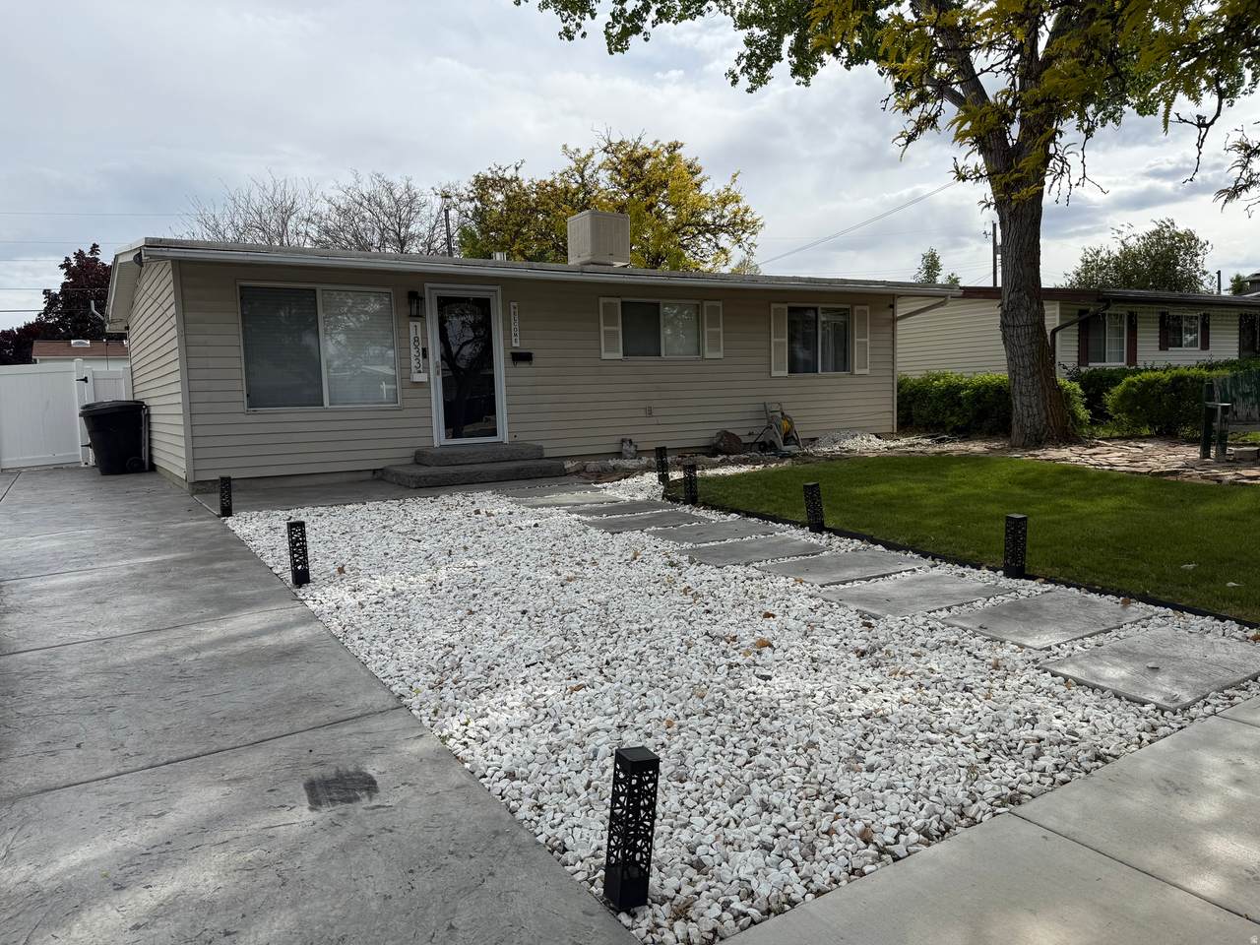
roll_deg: +0.8
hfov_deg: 71.6
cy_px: 472
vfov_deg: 56.8
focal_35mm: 24
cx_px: 630
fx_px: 874
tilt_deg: -4.5
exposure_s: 1/5714
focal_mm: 6.76
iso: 80
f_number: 1.78
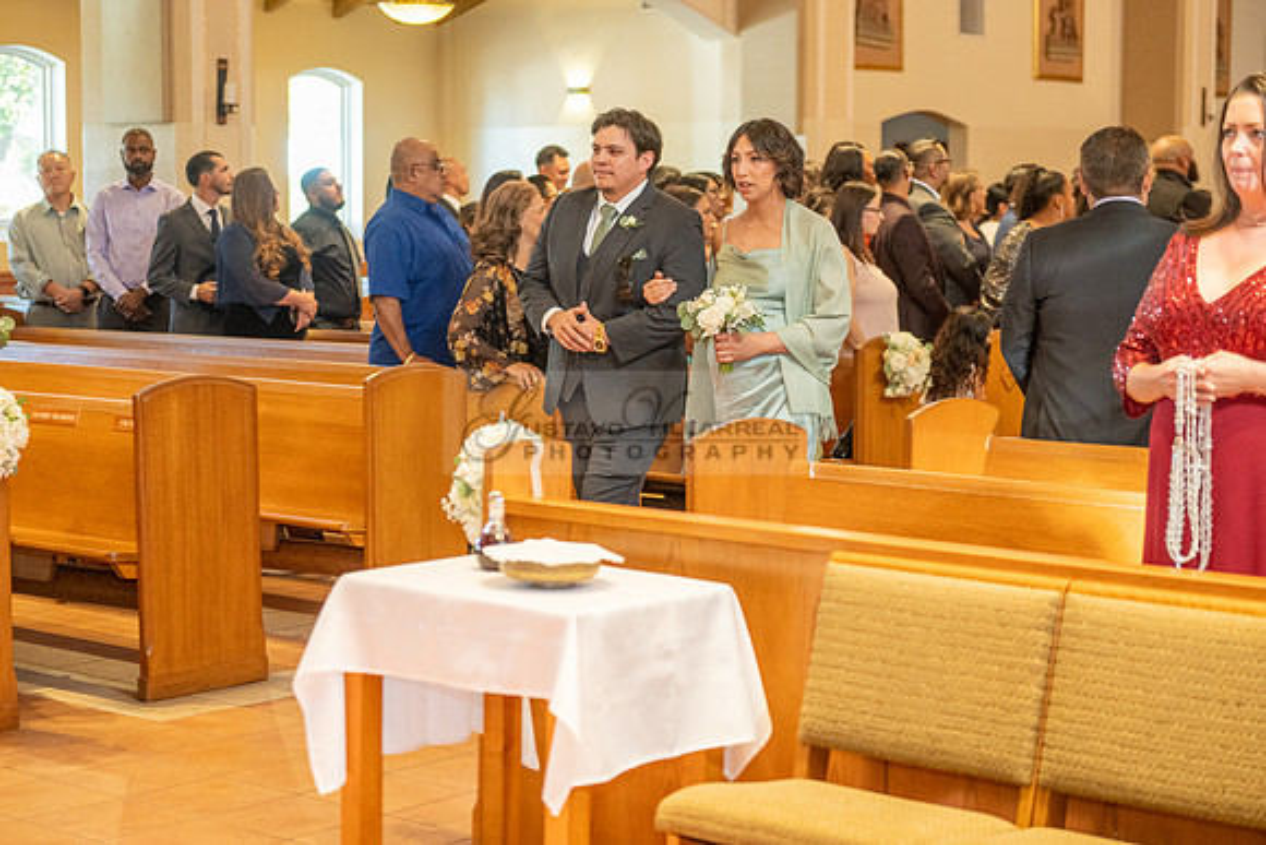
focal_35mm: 70
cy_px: 422
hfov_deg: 28.8
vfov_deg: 19.5
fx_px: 2462
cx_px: 633
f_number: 2.8
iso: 1600
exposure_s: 1/160
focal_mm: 70
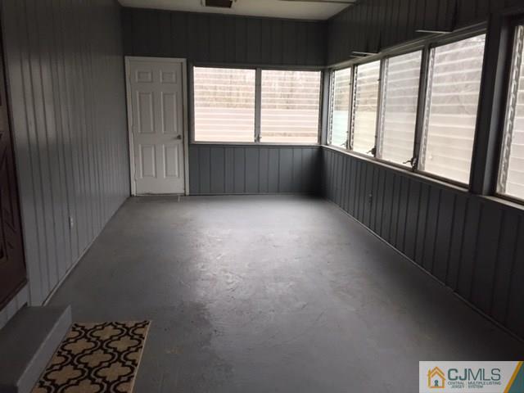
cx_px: 262
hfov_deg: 61.7
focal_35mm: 29
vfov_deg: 48.2
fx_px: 439
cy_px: 196
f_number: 2.2
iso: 40
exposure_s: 1/30
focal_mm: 4.15
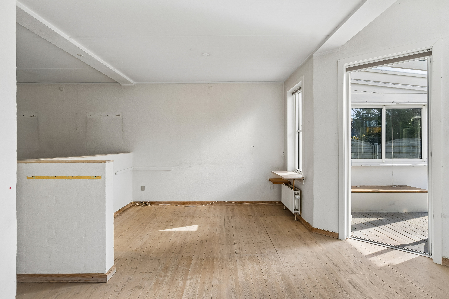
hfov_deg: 81.2
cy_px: 150
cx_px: 224
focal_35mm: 21
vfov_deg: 59.5
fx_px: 262
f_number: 8
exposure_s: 1/60
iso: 200
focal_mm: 14
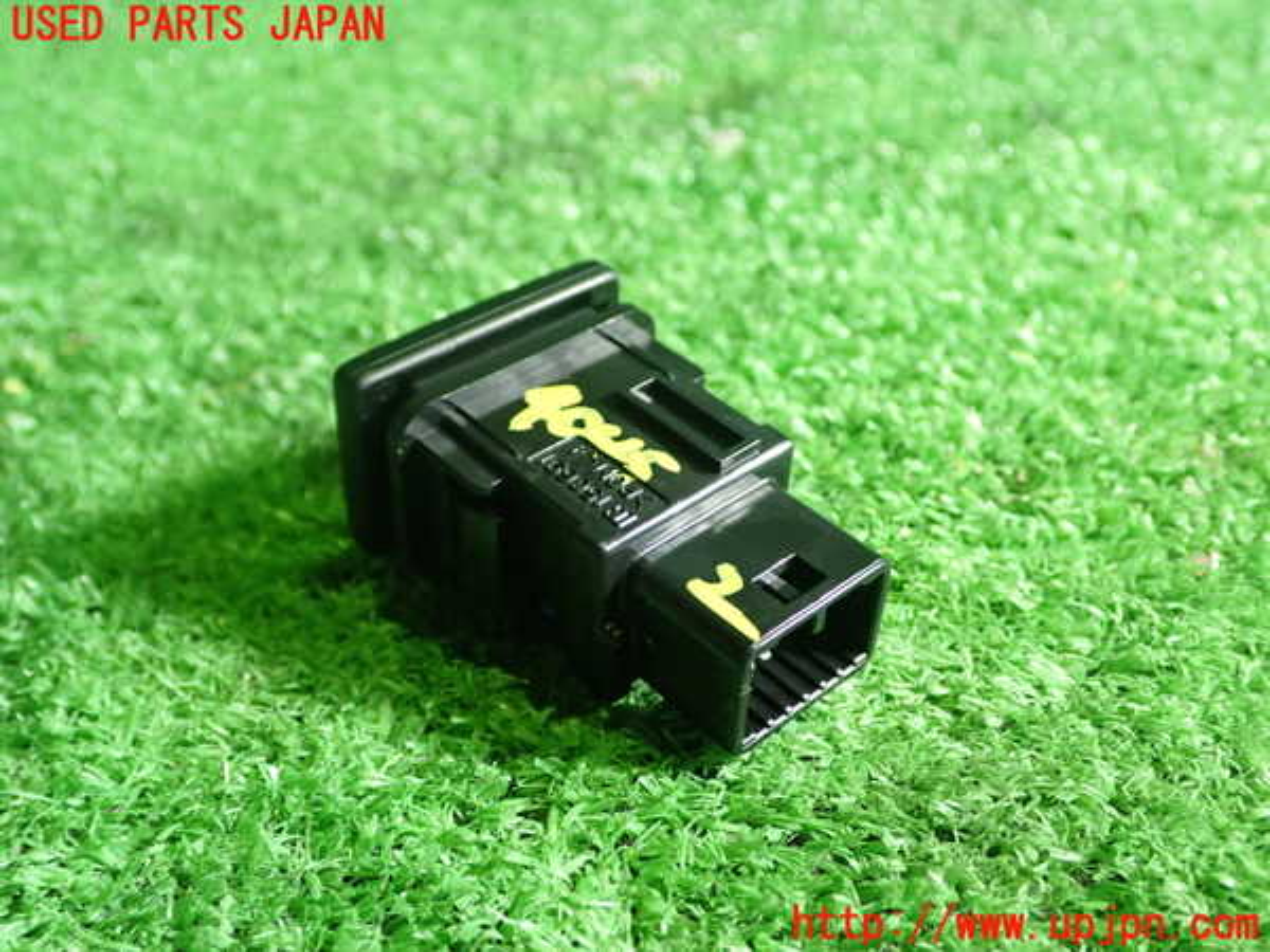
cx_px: 635
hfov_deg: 49.0
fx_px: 1394
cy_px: 476
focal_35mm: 38
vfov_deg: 37.7
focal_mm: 6.83
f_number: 2.7
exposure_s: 1/40
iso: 500
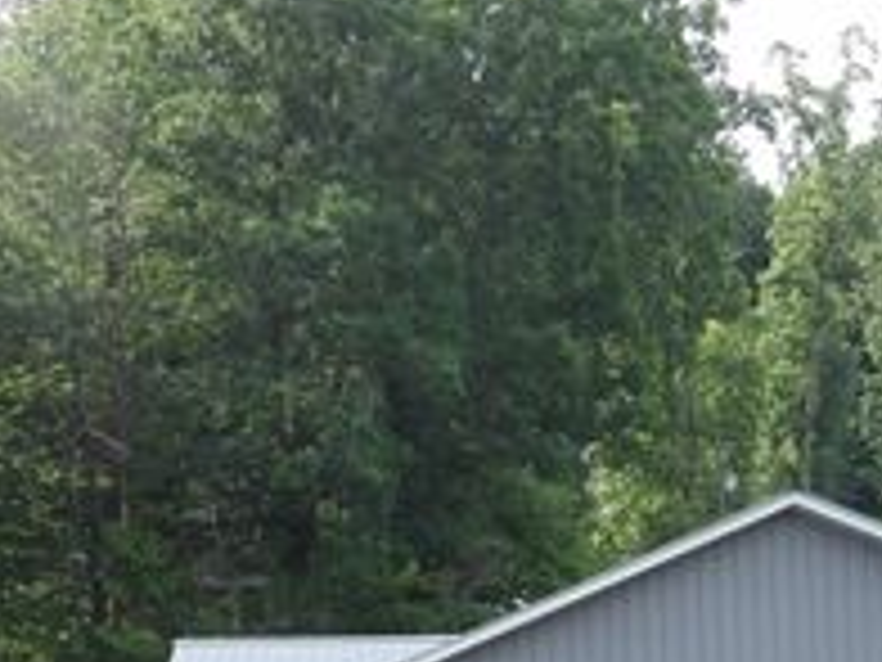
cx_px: 747
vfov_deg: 17.1
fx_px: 2140
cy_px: 700
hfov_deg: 22.8
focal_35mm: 84
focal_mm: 5.9
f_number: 3.6
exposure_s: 1/269
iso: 100
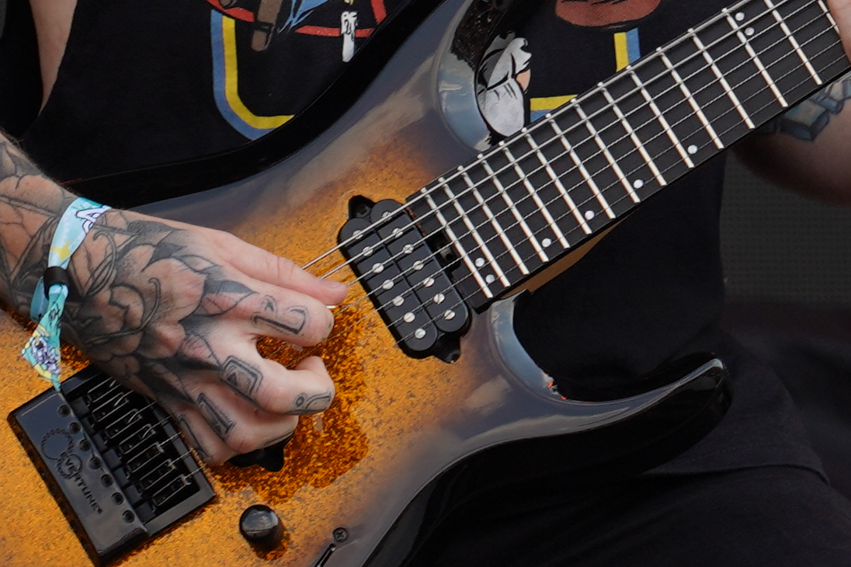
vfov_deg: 2.4
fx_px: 13587
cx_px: 1051
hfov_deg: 3.6
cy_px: -374
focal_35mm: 575
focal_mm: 105
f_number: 5.6
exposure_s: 1/250
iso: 100
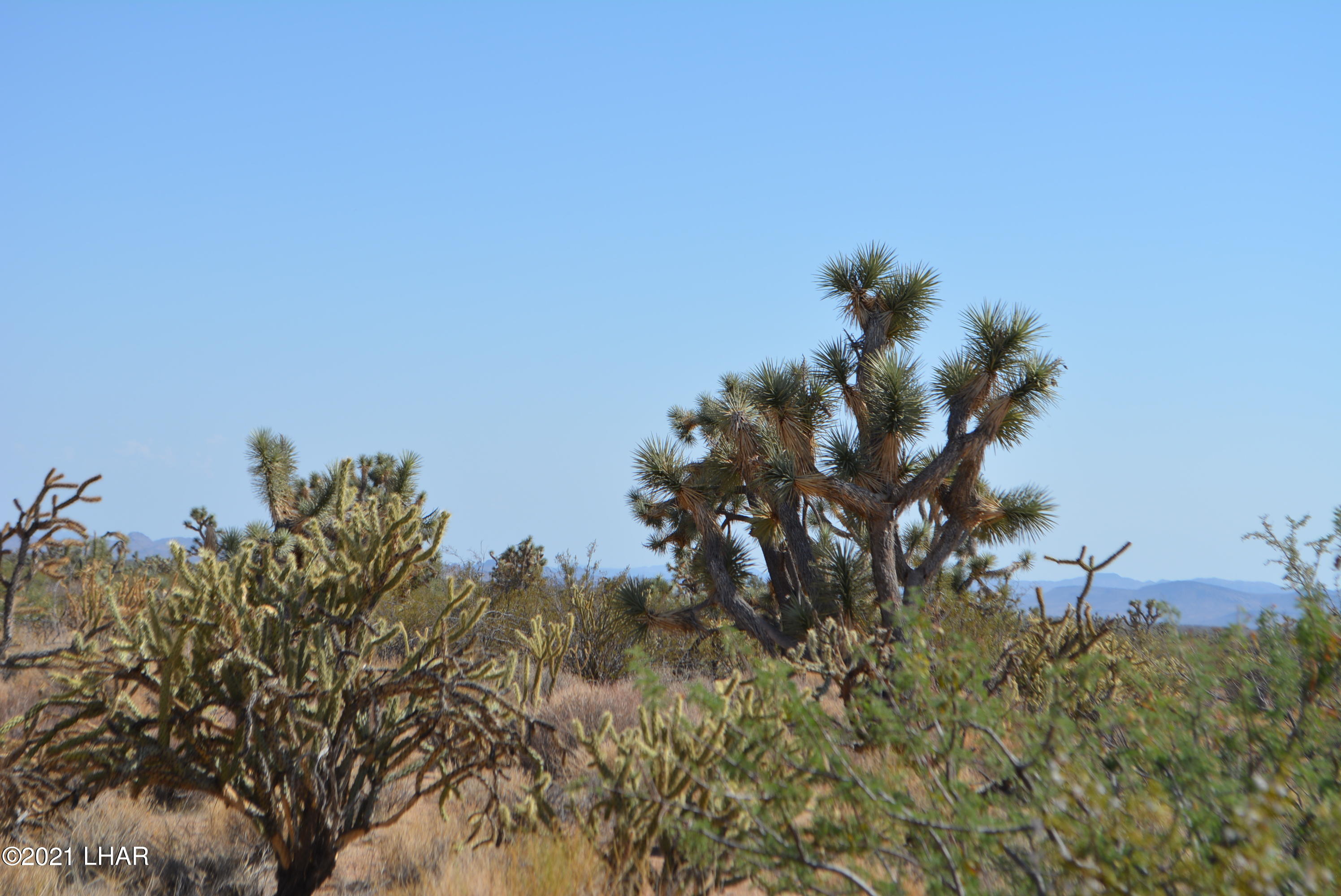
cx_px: 670
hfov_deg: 24.6
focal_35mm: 82
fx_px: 3075
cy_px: 448
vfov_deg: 16.6
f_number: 9
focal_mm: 55
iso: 100
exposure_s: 1/320
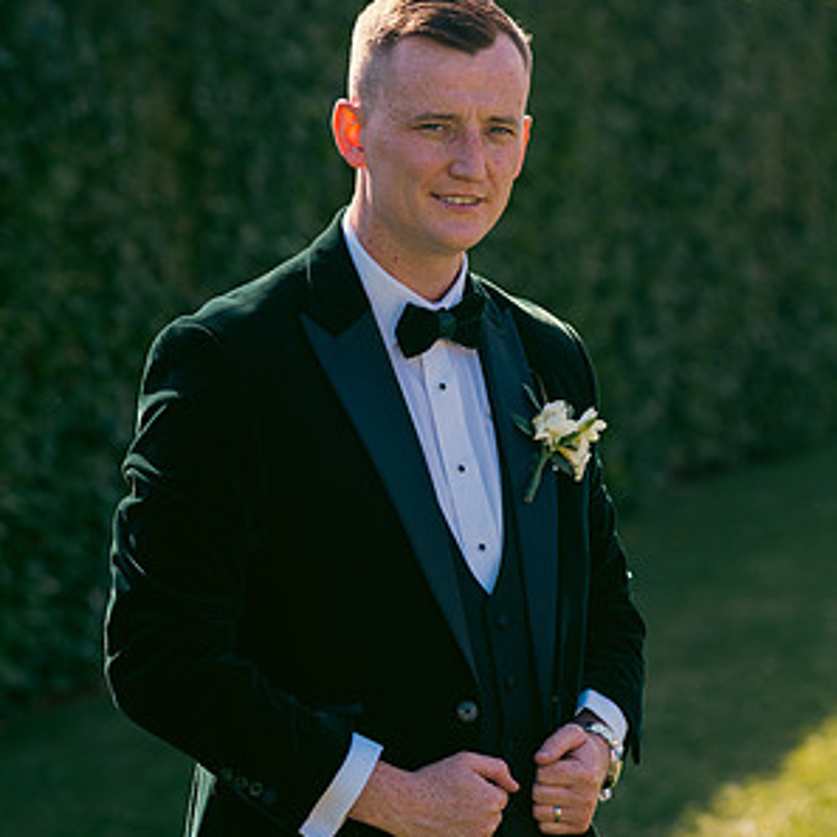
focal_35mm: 135
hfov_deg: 12.9
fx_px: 3693
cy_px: 420
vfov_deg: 12.9
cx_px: 420
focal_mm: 105
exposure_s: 1/1000
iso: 200
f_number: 3.5
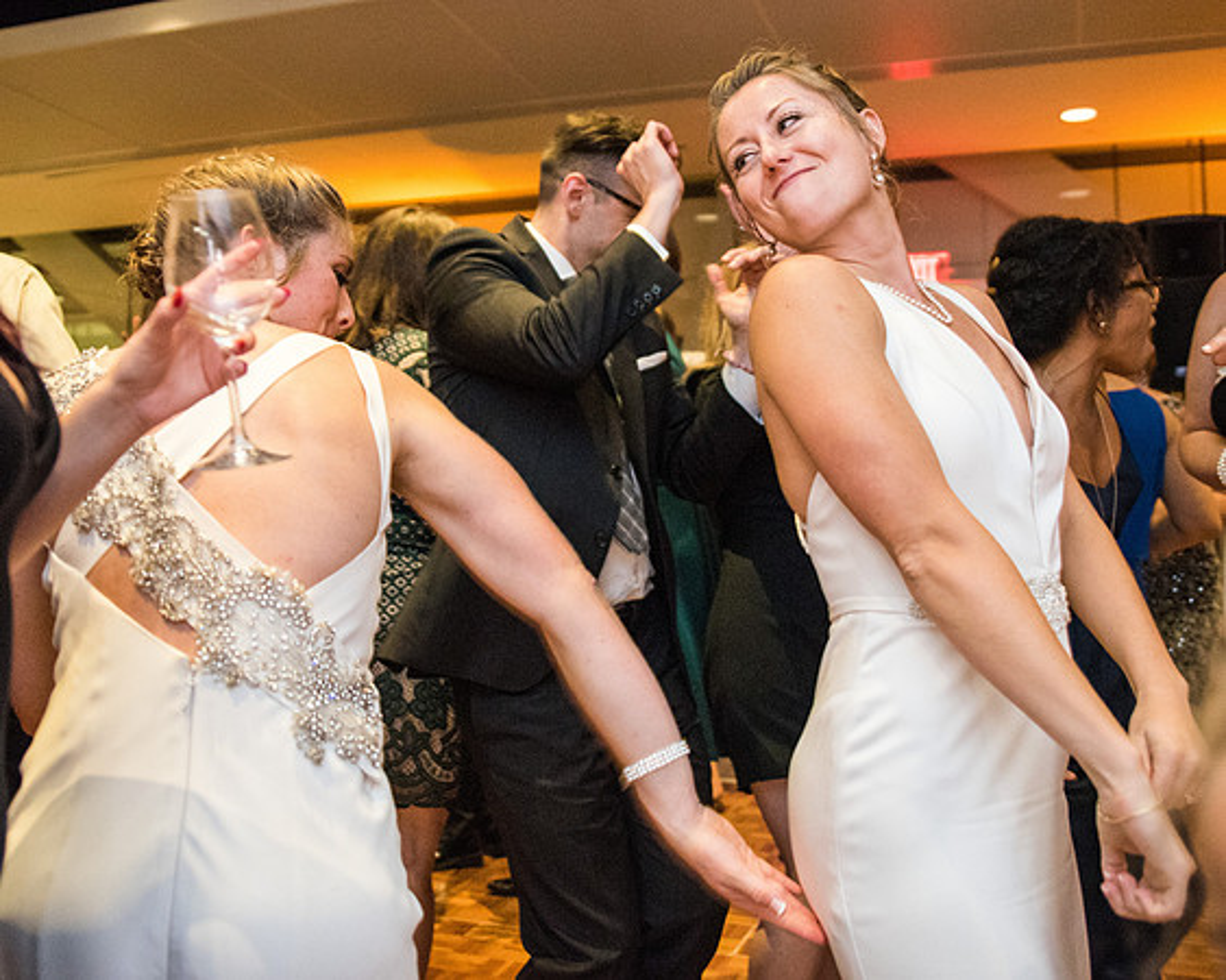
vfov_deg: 42.2
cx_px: 591
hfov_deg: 51.9
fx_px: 1260
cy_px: 375
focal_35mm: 35
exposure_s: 1/100
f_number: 2.8
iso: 2500
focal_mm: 24
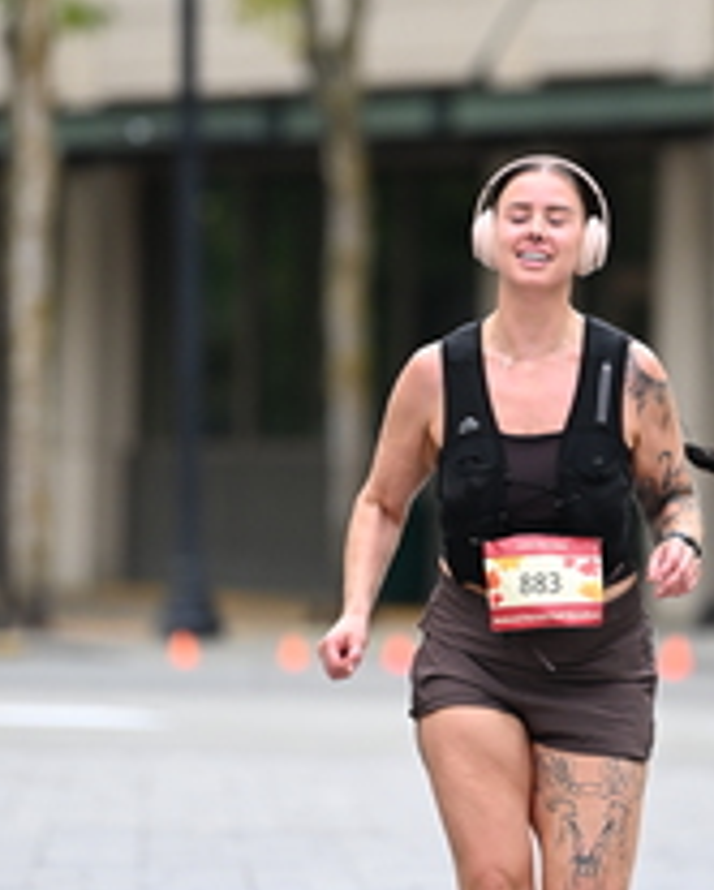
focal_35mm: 499
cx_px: 419
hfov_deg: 3.1
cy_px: 305
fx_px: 13162
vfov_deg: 3.9
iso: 640
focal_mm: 200
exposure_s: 1/2000
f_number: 2.8
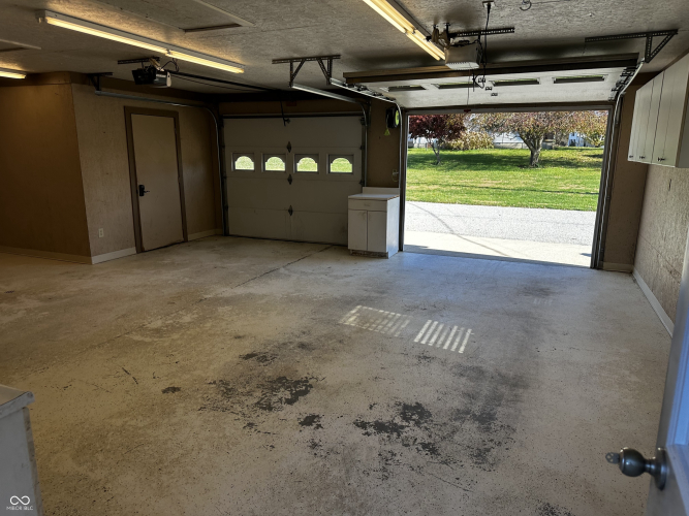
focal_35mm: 24
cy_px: 258
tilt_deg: -13.1
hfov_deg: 71.6
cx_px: 344
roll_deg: -0.4
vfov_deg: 56.8
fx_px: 478
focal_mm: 6.86
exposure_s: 1/516
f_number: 1.78
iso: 80
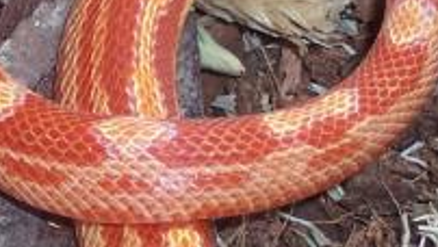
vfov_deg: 2.6
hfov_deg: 4.6
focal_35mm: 466
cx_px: -4
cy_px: 69
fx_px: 5416
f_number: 4.8
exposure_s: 1/125
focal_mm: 18
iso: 80
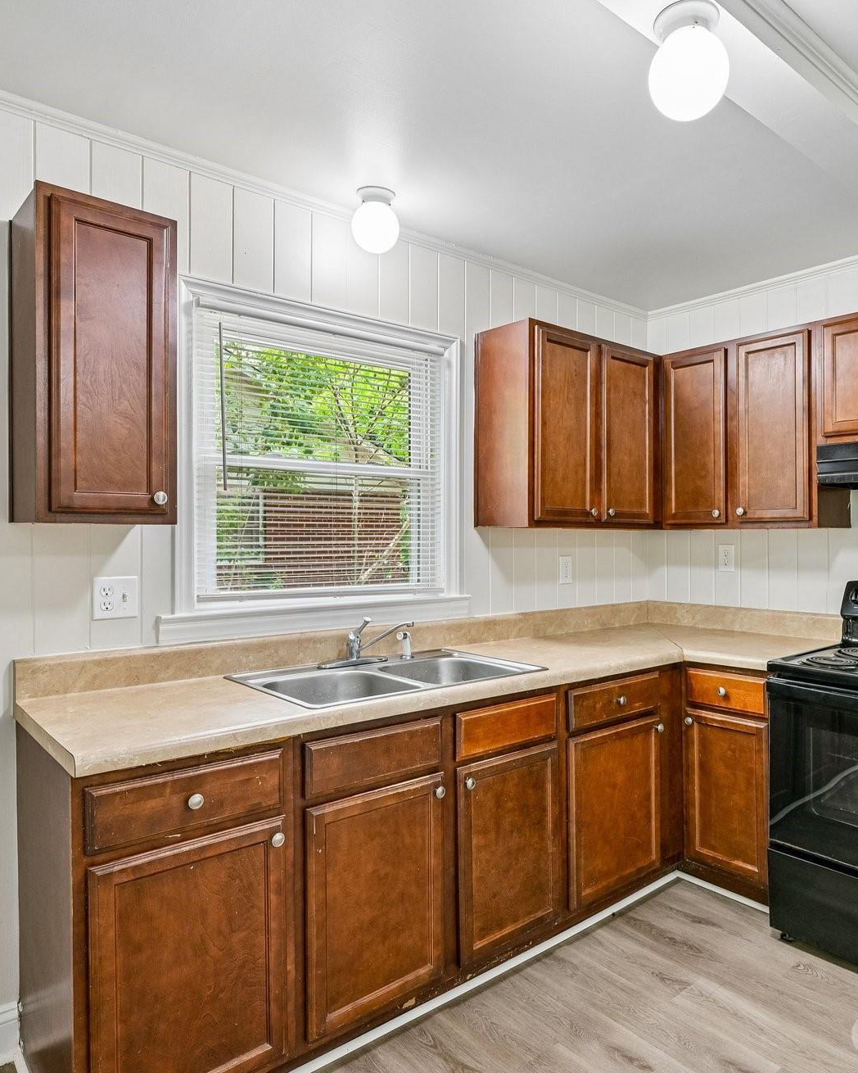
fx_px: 722
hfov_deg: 61.0
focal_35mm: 23
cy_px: 538
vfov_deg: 73.2
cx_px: 506
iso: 400
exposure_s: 1/8
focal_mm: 15.5
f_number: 8
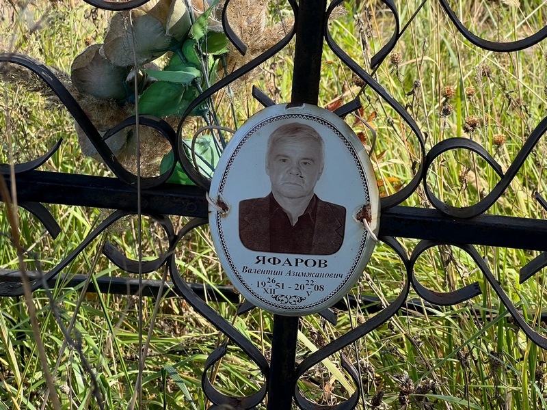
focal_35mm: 77
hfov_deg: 25.3
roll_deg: +0.8
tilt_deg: -22.4
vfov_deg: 19.1
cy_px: 205
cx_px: 274
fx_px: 1217
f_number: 2.8
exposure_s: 1/140
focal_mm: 9
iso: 20
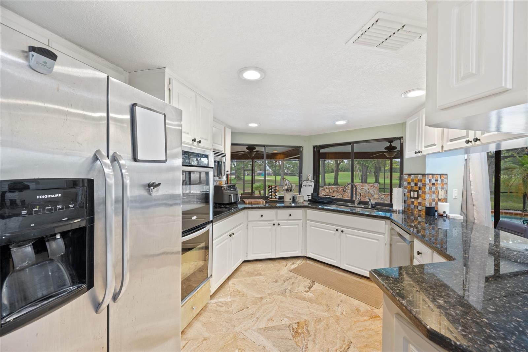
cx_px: 264
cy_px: 176
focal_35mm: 14
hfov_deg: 104.2
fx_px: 205
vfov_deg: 81.2
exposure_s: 1/1.67
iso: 250
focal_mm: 14
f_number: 6.3
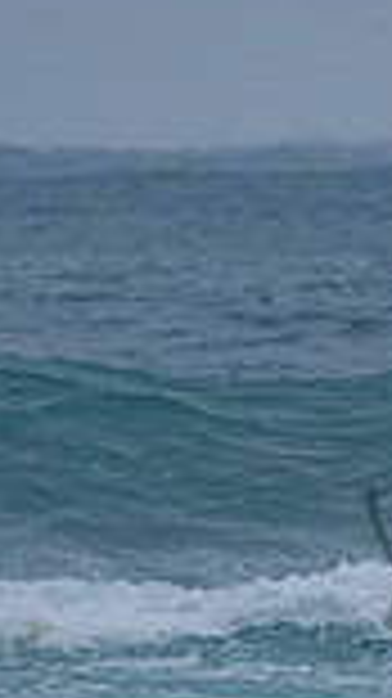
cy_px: 334
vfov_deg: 0.9
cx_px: 845
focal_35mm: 2397
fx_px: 44366
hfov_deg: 0.5
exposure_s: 1/2000
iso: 400
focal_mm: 500
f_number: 5.6
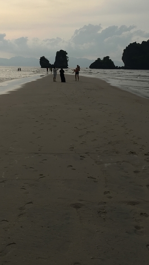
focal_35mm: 55
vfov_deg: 37.0
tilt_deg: +0.6
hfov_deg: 21.8
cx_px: 70
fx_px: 386
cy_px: 68
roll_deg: -1.7
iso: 25
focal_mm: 4.15
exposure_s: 1/1099
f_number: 2.2
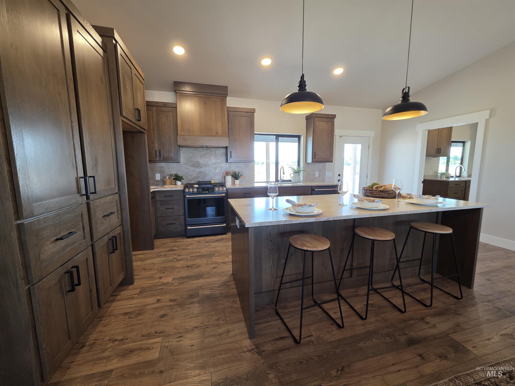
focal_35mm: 13
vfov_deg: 89.9
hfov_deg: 106.2
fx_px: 193
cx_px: 258
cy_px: 193
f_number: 1.9
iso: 160
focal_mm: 2.2
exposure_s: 1/60
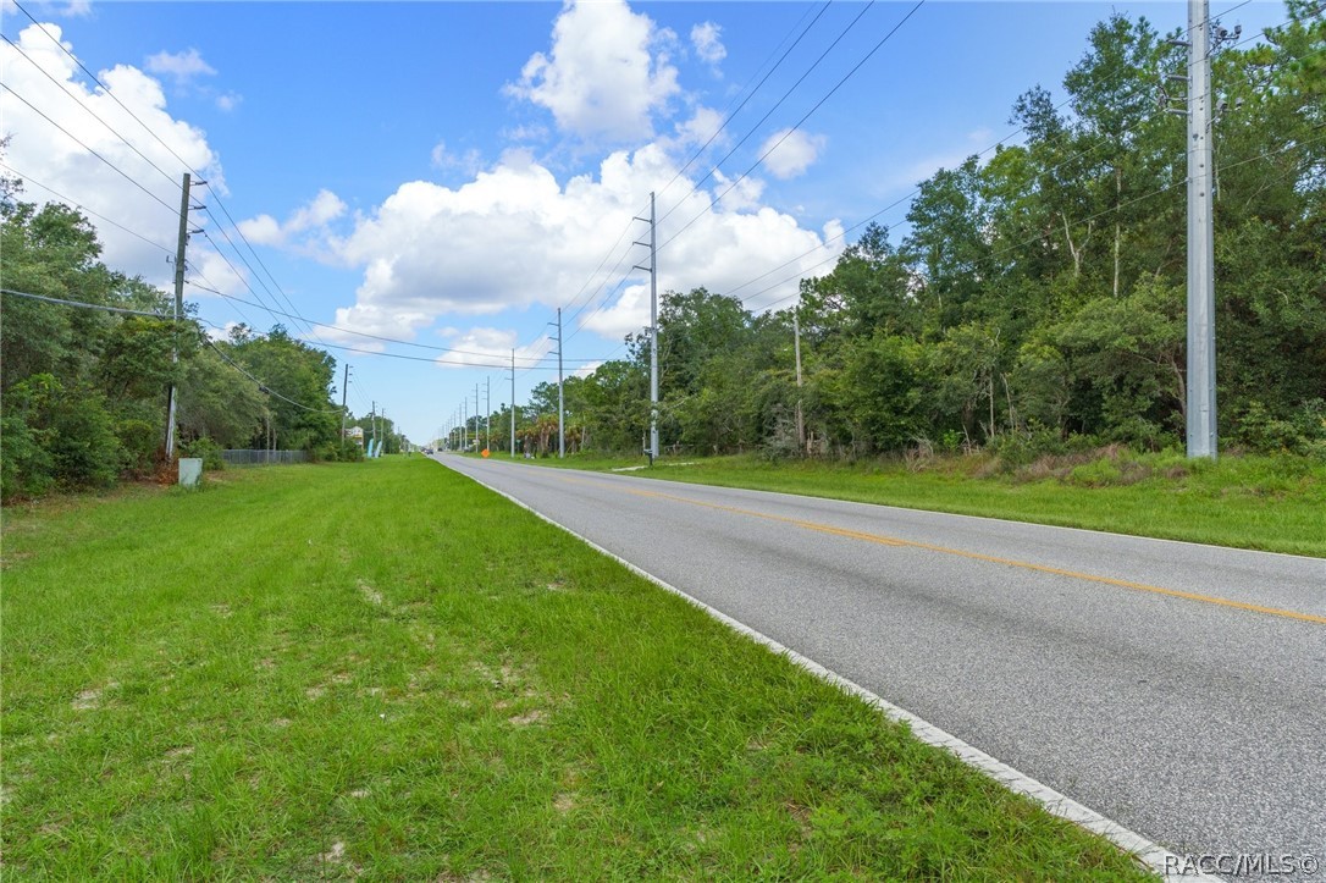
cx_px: 663
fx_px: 884
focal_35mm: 24
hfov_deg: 73.8
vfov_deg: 53.1
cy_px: 442
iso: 320
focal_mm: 16
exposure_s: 1/640
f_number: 8
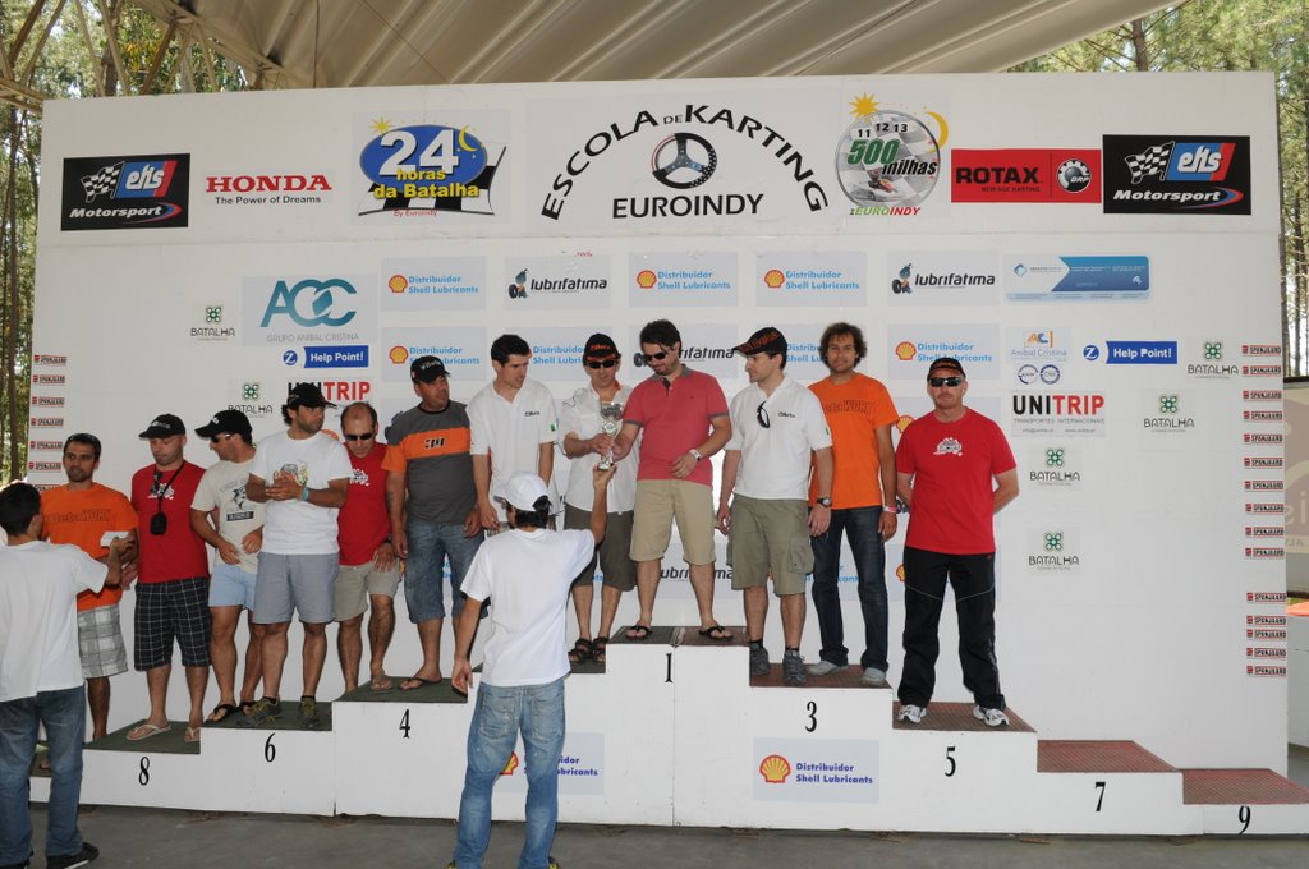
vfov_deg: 47.8
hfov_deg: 67.4
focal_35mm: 27
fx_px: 980
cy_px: 434
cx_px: 654
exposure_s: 1/60
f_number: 8
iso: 200
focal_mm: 18
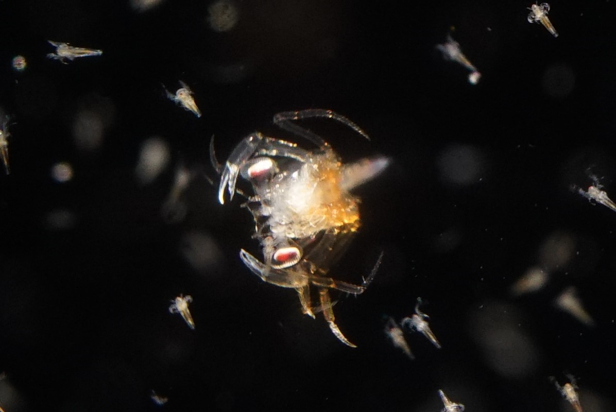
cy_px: 206
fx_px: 856
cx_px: 308
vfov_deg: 27.1
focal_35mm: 50
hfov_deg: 39.6
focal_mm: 50
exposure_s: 1/160
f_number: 4.5
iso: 3200
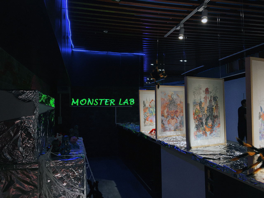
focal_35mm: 29
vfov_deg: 48.2
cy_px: 99
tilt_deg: +2.6
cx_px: 132
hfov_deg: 61.7
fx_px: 221
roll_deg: +0.2
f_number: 2.2
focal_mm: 4.15
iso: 32
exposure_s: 1/50
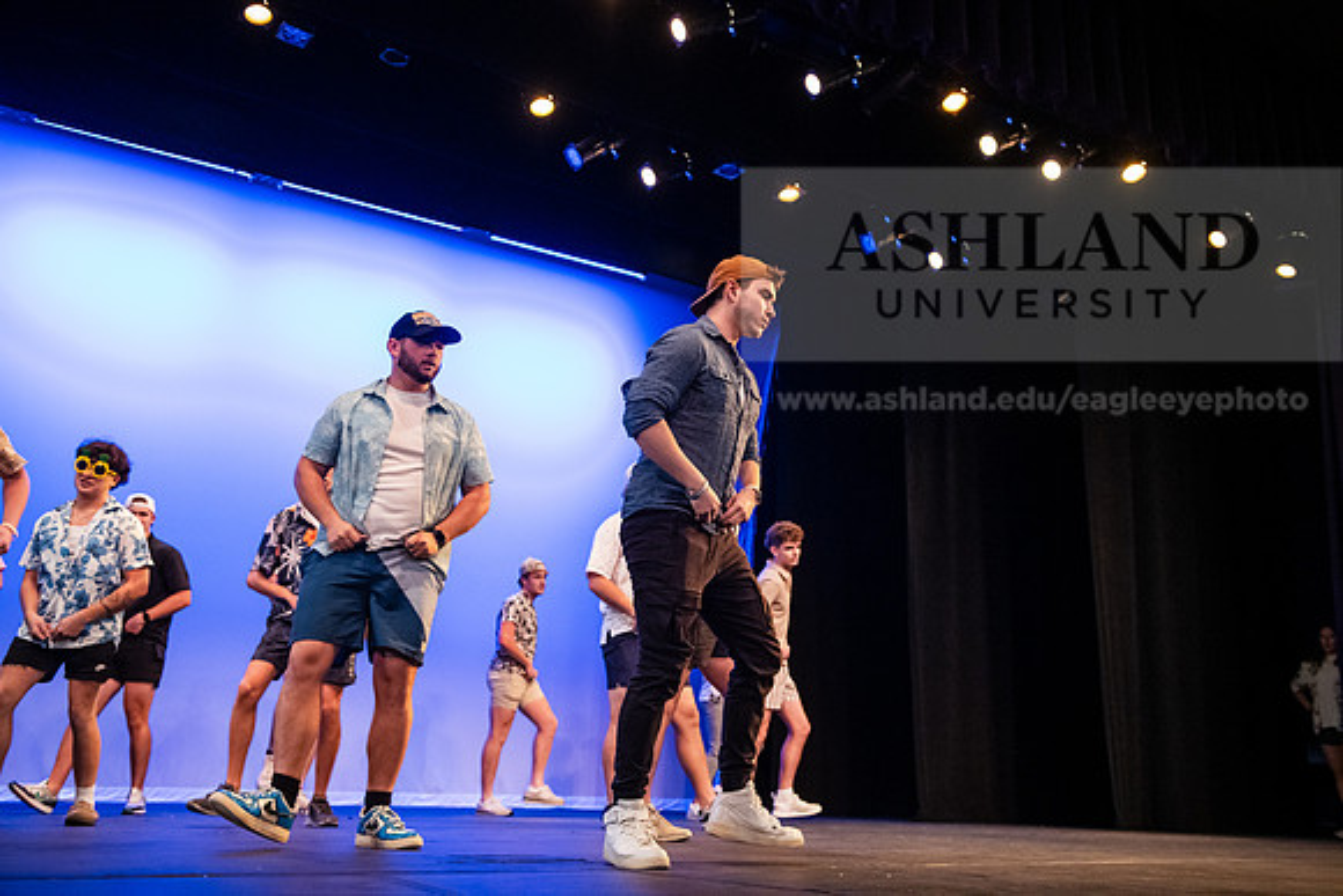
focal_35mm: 36
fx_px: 1343
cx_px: 672
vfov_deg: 36.9
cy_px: 448
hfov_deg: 53.1
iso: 4000
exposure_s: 1/250
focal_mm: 36
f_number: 3.5
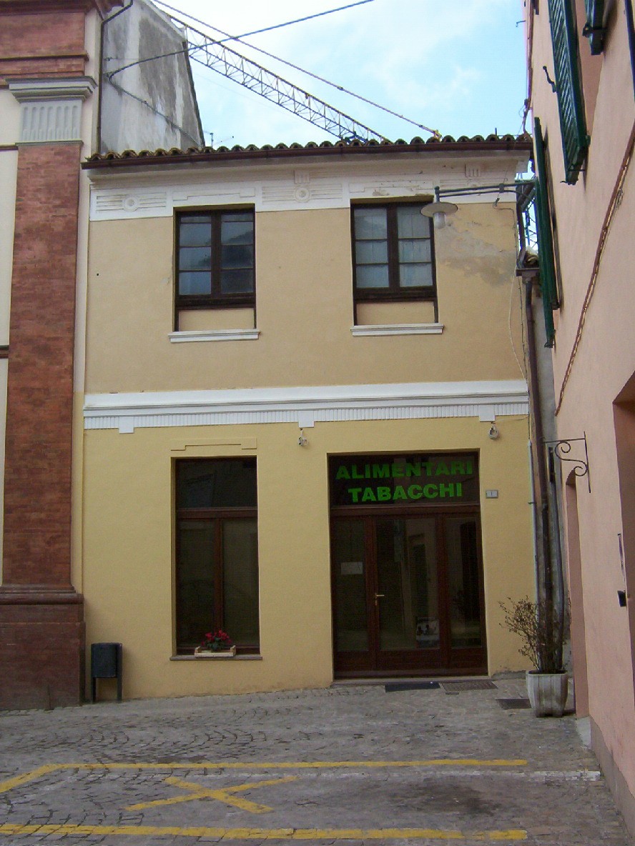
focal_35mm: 36
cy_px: 423
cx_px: 318
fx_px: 881
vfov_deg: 51.4
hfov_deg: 39.7
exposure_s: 1/319
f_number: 5.24
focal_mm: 5.54
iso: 100
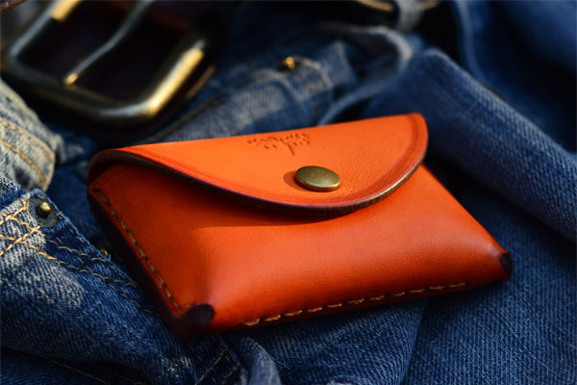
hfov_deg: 27.0
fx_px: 1202
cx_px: 288
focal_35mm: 75
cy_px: 192
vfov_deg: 18.2
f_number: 5
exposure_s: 1/500
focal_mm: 50
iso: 1000
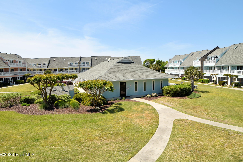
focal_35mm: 21
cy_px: 81
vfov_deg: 59.5
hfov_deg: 81.2
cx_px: 122
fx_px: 142
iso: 100
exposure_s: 1/200
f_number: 11
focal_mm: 14
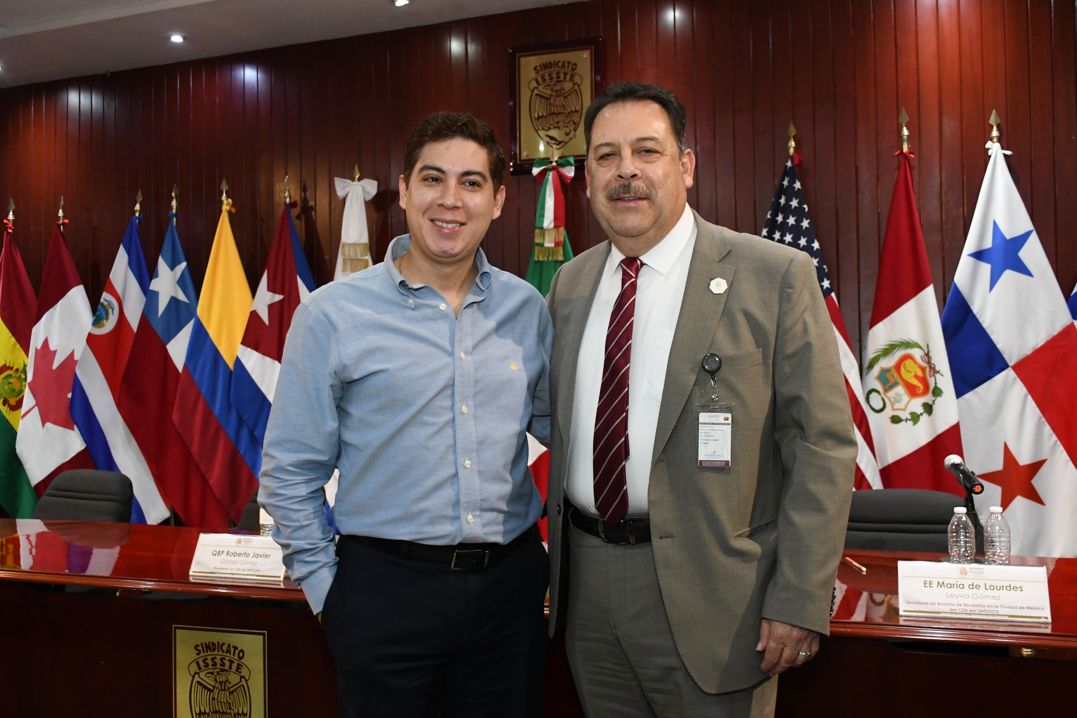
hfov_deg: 55.8
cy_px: 359
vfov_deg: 38.9
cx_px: 538
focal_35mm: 34
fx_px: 1017
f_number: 5.6
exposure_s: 1/100
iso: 3200
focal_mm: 23
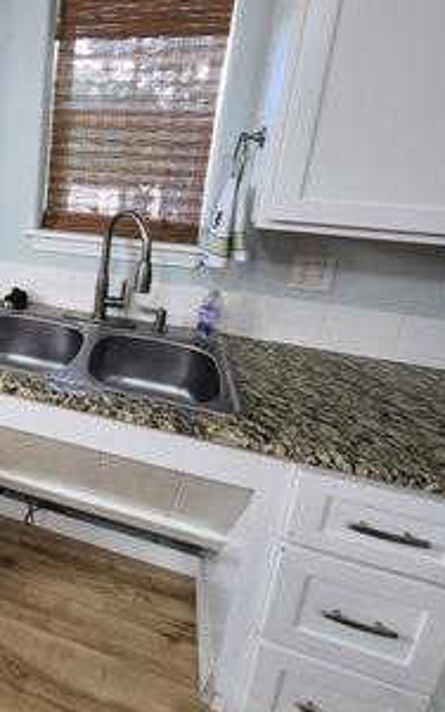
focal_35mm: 22
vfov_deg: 78.6
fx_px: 427
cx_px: 28
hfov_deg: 48.1
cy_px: 279
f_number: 2.2
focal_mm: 1.74
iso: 400
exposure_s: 1/60
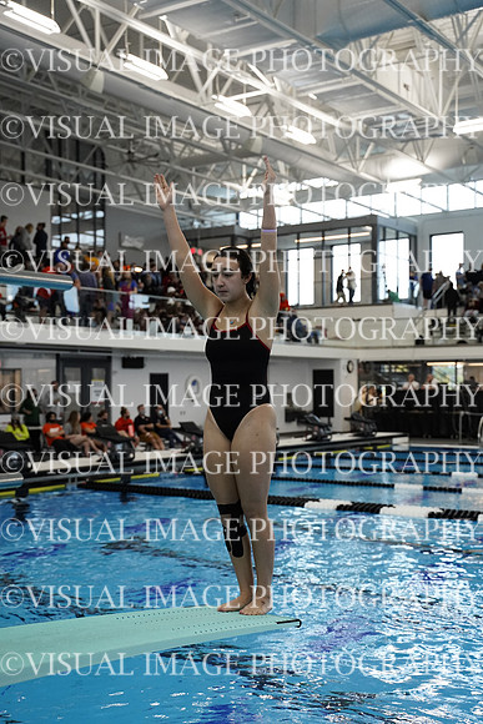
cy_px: 362
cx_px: 242
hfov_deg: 28.7
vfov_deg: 41.9
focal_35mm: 47
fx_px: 945
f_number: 3.2
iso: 4000
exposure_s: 1/1250
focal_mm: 47
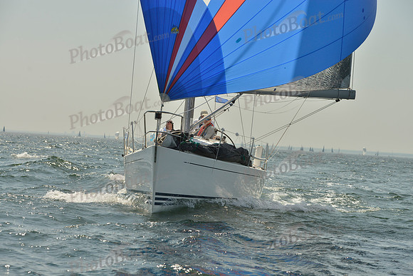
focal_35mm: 105
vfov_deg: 13.0
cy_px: 138
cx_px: 206
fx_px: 1205
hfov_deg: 19.5
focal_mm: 105
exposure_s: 1/1250
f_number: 8
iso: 200
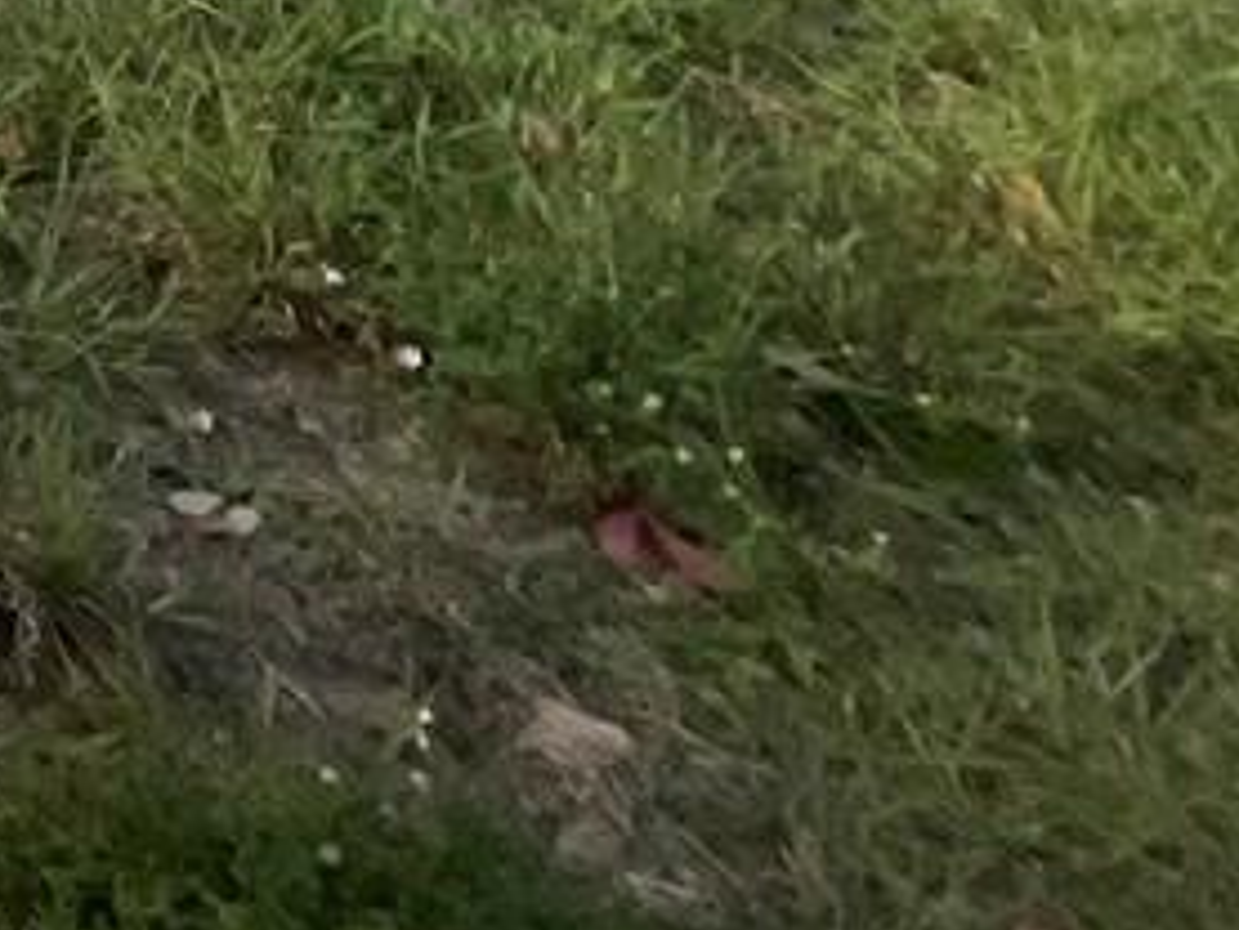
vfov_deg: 12.5
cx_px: -1820
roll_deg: -4.5
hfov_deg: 14.6
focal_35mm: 75
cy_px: -1596
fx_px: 2686
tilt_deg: -0.6
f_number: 1.8
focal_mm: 1.57
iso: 32
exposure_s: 1/1376
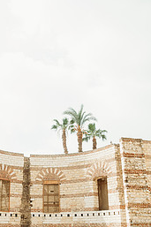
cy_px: 145
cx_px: 40
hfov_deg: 31.3
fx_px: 265
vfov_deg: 45.9
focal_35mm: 42
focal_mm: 24
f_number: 4
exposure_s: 1/1000
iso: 200
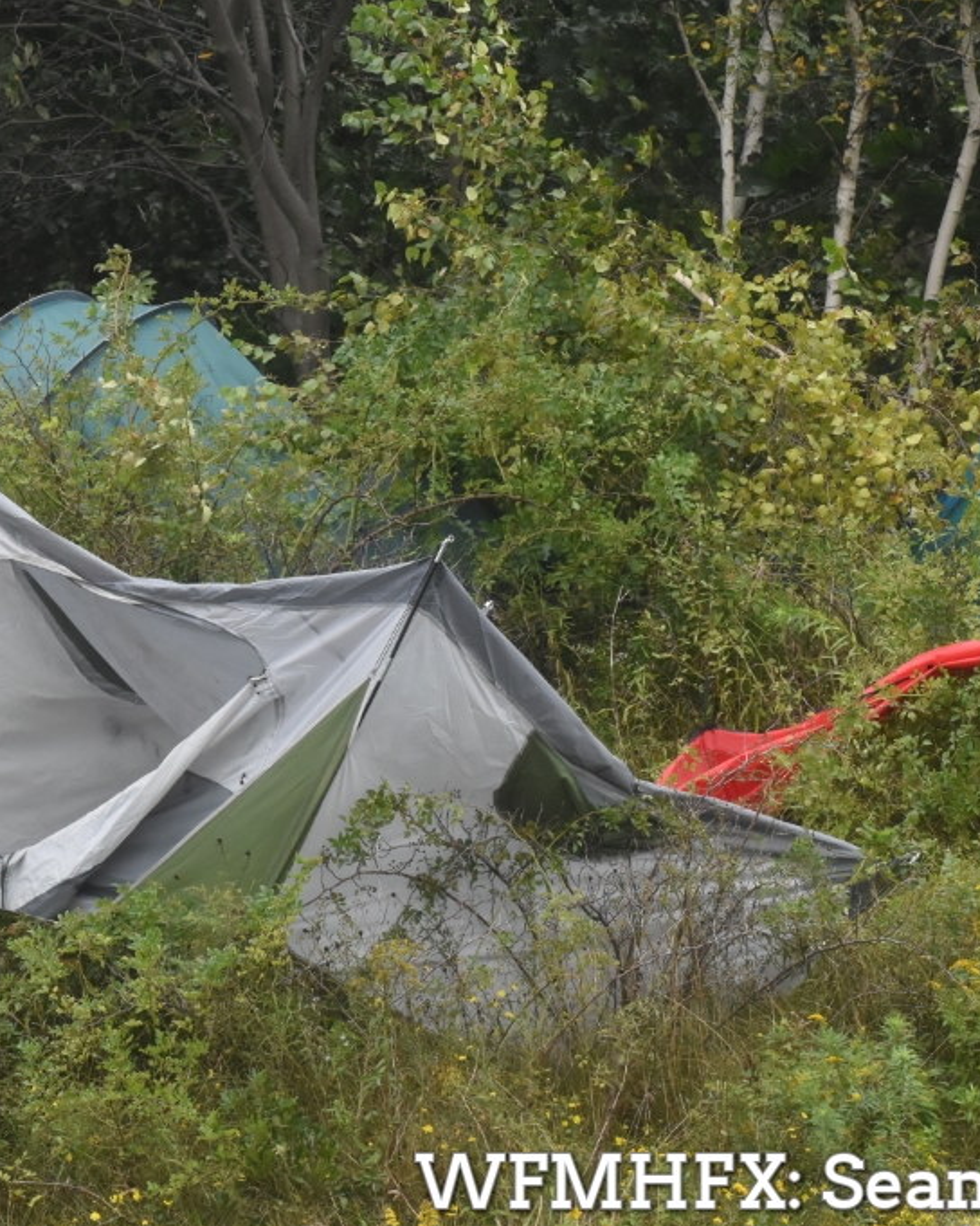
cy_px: 613
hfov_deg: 4.7
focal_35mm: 329
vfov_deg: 5.9
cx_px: 331
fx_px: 11917
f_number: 8
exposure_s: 1/640
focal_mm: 155
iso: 2000
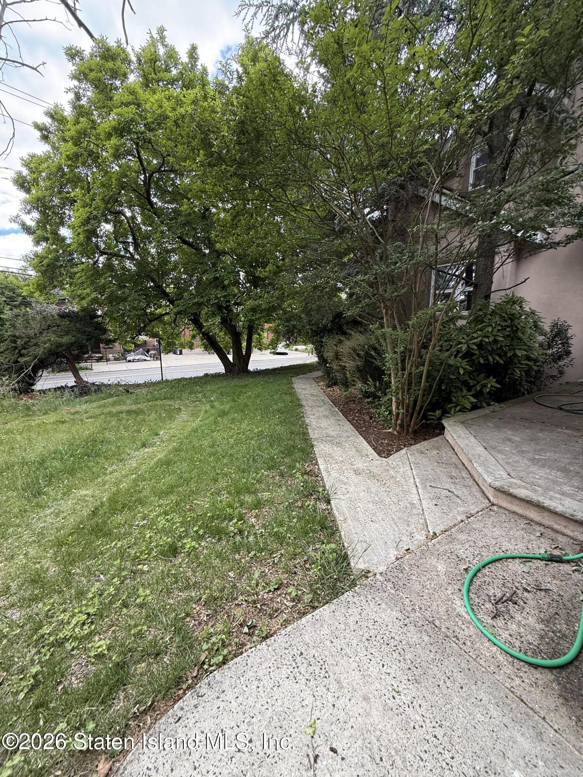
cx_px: 292
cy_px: 388
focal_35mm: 14
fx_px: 314
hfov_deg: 85.7
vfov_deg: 102.1
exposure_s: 1/190
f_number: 2.2
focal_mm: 2.22
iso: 50
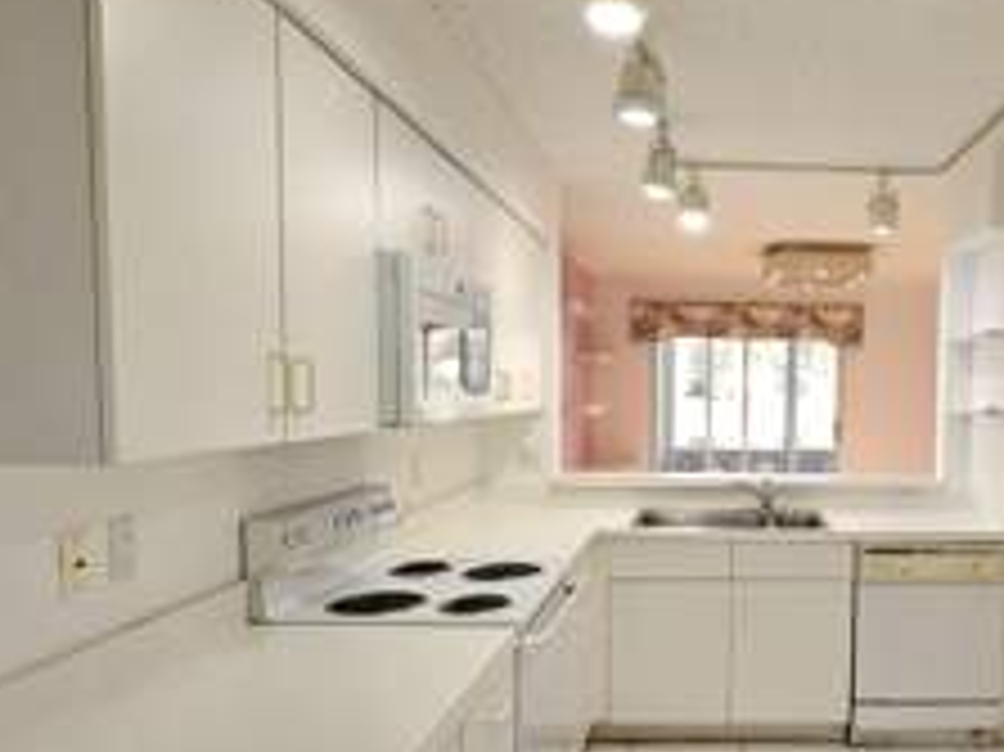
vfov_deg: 49.4
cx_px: 756
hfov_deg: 59.9
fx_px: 812
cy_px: 453
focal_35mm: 28
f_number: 2.2
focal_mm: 2.2
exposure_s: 1/60
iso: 160
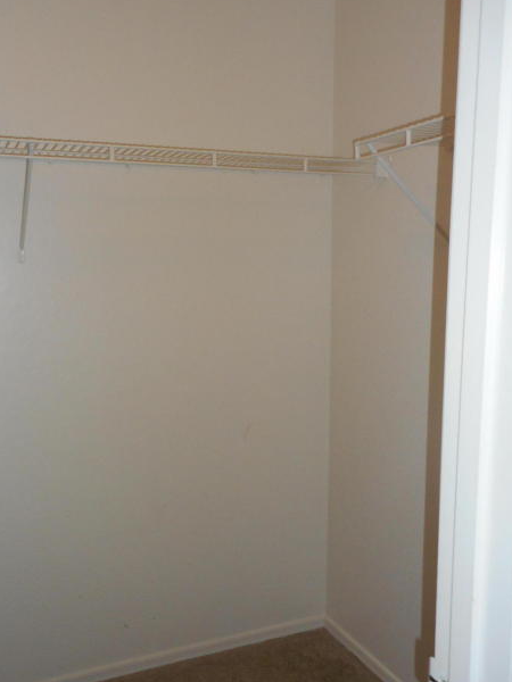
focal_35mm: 32
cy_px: 347
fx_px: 631
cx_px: 197
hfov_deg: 43.9
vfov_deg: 56.8
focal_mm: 4.5
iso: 200
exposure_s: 1/25
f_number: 3.7
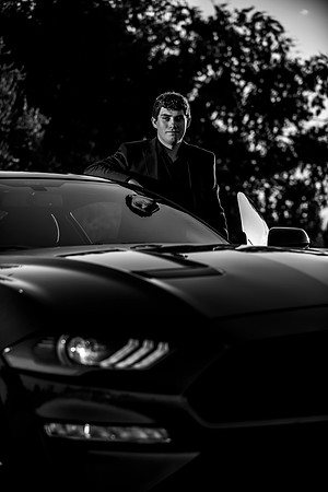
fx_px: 1230
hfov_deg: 15.2
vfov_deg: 22.6
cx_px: 164
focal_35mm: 90
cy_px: 246
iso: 31
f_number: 3.5
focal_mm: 90
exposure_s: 1/250
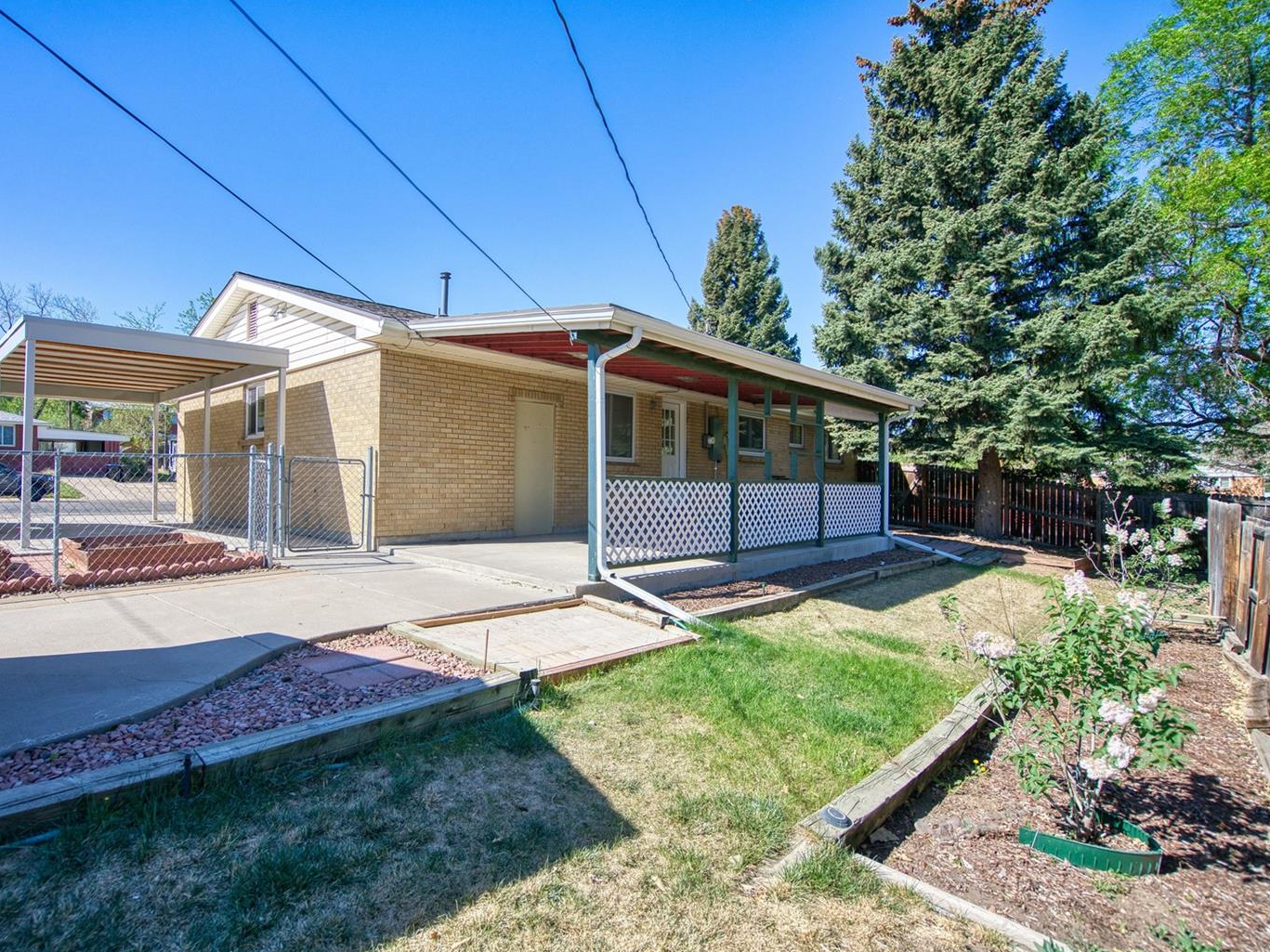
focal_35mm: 18
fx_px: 660
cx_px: 551
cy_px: 488
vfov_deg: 71.6
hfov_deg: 87.3
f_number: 4
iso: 500
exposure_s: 1/2000
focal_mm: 16
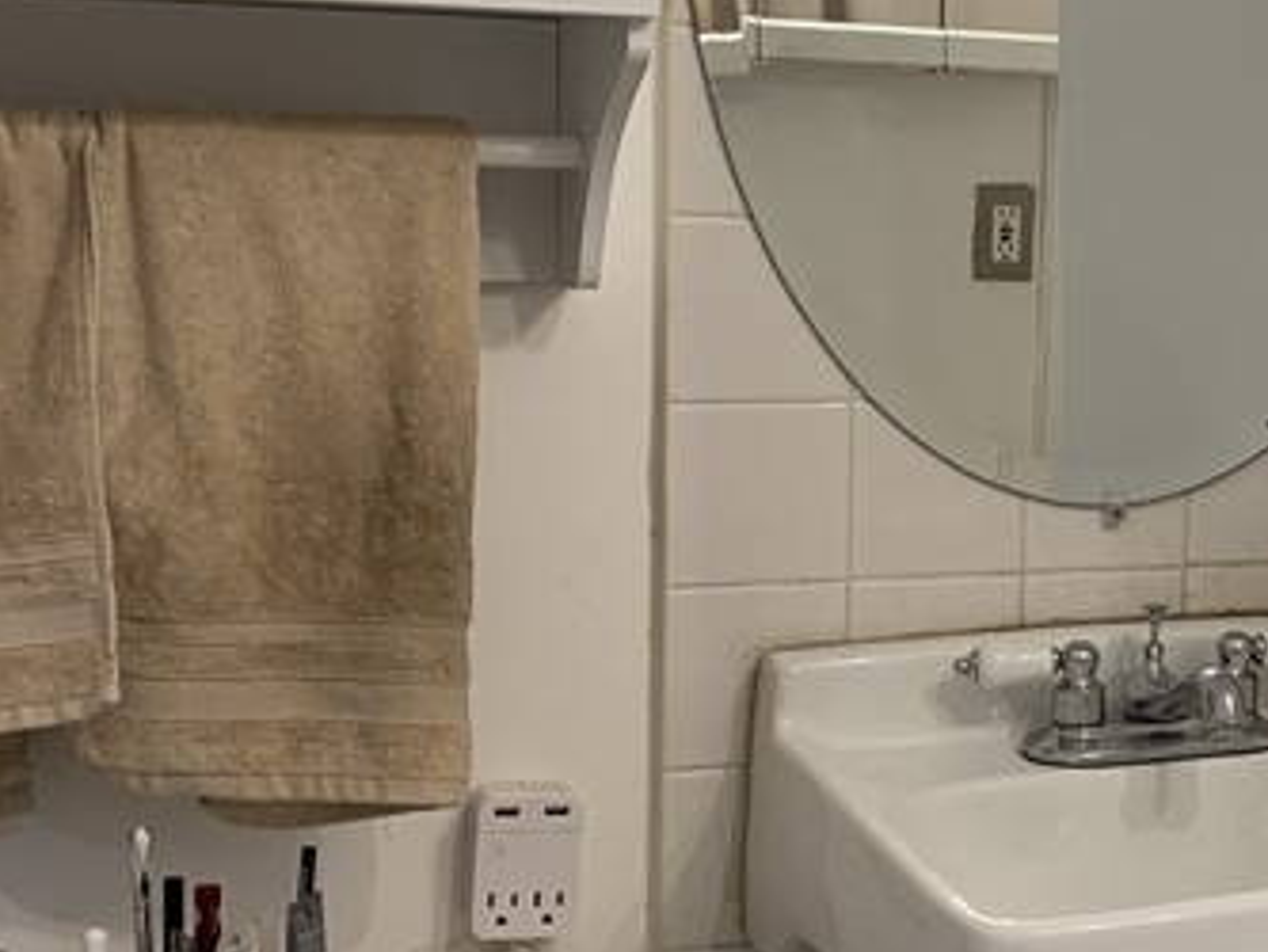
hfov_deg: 22.7
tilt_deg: -5.4
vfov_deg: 18.4
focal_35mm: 80
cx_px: 1455
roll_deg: -2.0
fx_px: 2931
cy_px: 476
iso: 100
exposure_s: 1/60
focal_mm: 4.25
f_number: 1.8
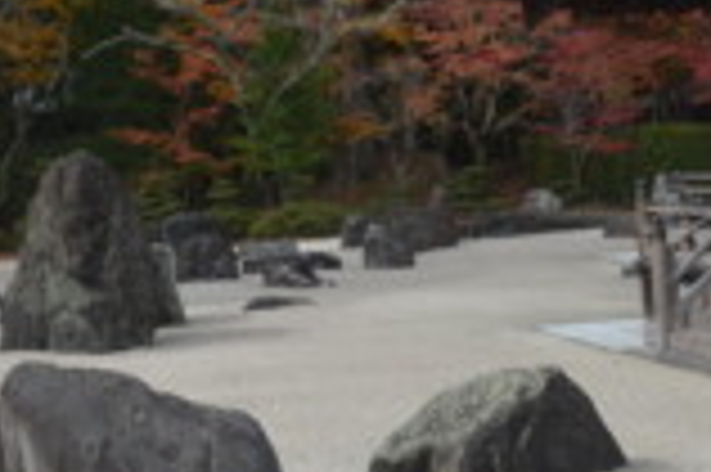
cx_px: 108
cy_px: 202
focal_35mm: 94
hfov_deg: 21.3
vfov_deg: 14.5
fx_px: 1855
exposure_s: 1/250
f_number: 8
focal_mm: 22
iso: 200
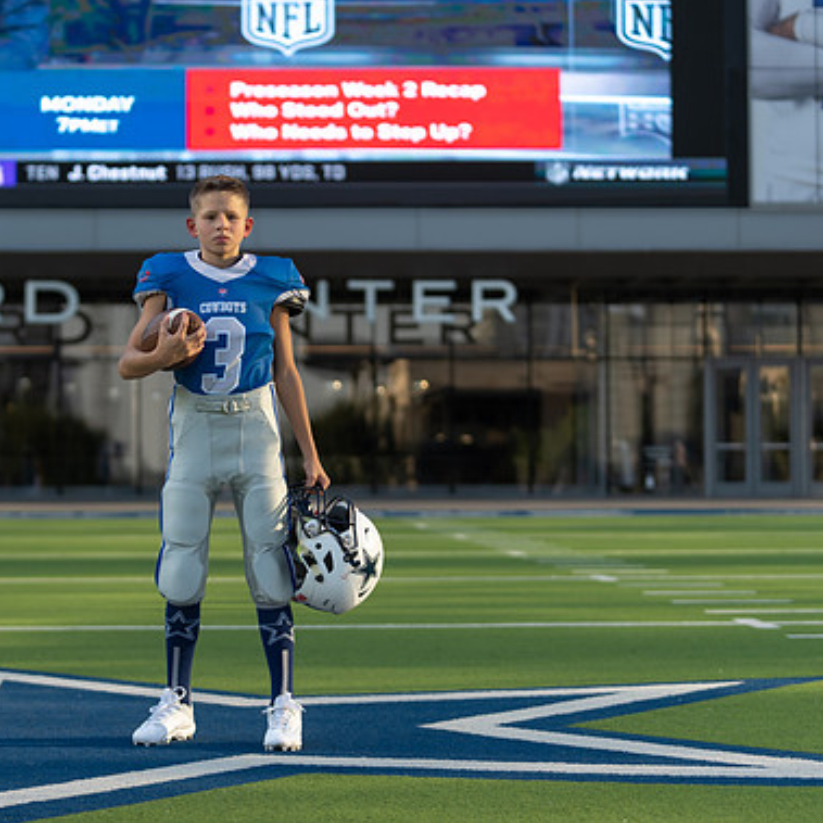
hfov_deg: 17.8
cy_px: 407
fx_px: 2609
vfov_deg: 17.9
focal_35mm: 97
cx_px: 226
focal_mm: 71
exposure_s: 1/640
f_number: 2.8
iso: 100
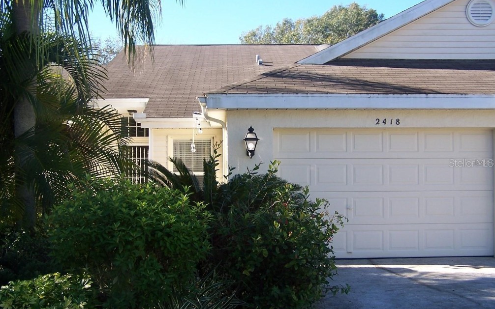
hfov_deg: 48.2
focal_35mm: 41
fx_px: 553
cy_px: 163
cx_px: 244
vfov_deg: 31.3
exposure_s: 1/350
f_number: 2.8
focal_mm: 6.3
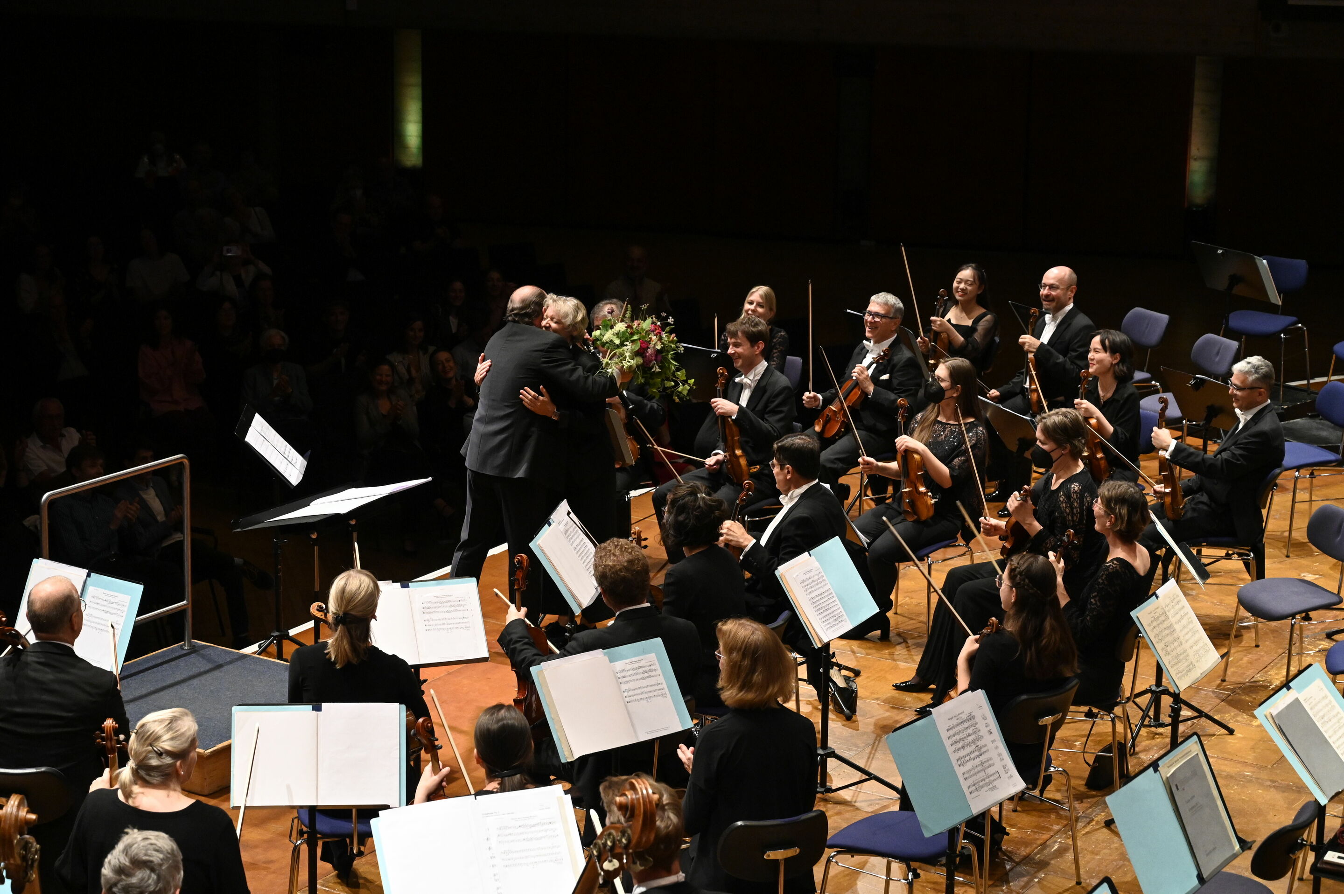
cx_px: 672
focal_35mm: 70
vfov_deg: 19.4
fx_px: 2611
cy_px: 447
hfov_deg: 28.9
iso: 5000
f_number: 6.3
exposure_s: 1/200
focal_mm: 70
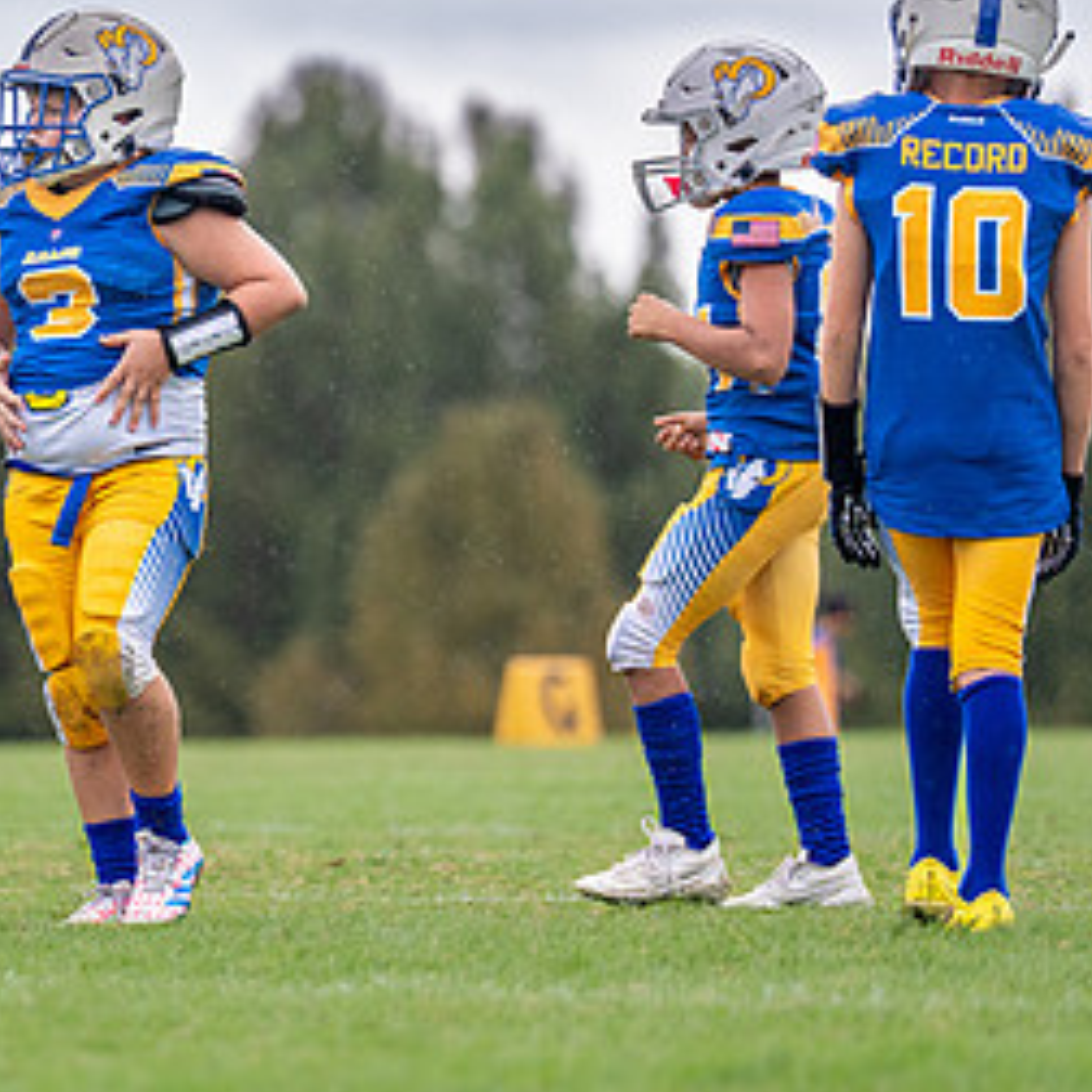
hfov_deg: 3.7
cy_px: 424
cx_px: 100
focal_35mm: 468
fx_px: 16703
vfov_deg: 3.7
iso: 400
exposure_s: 1/1600
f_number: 2.8
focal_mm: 200
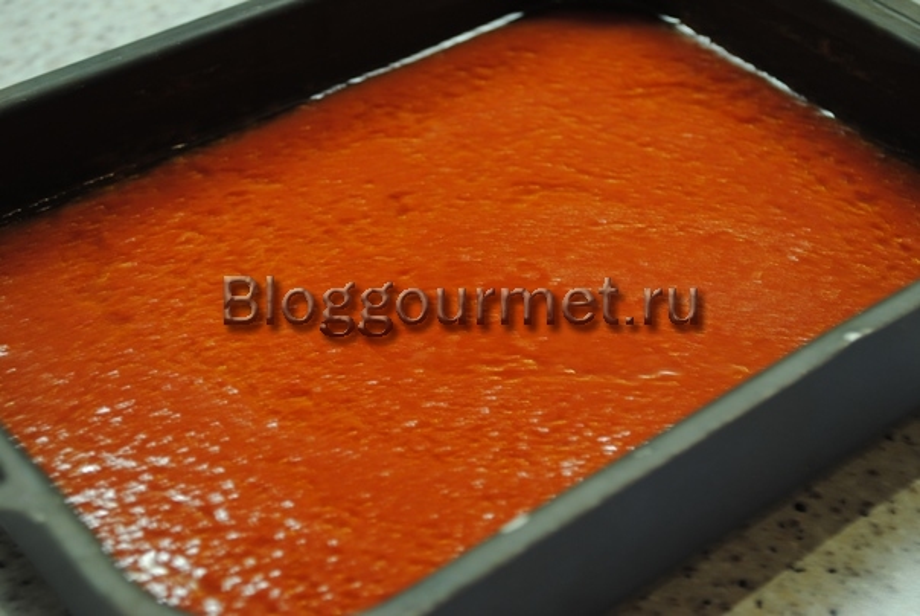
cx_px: 460
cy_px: 308
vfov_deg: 20.7
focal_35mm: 66
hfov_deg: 30.5
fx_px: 1688
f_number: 5.6
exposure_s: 1/2.5
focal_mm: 44
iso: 100
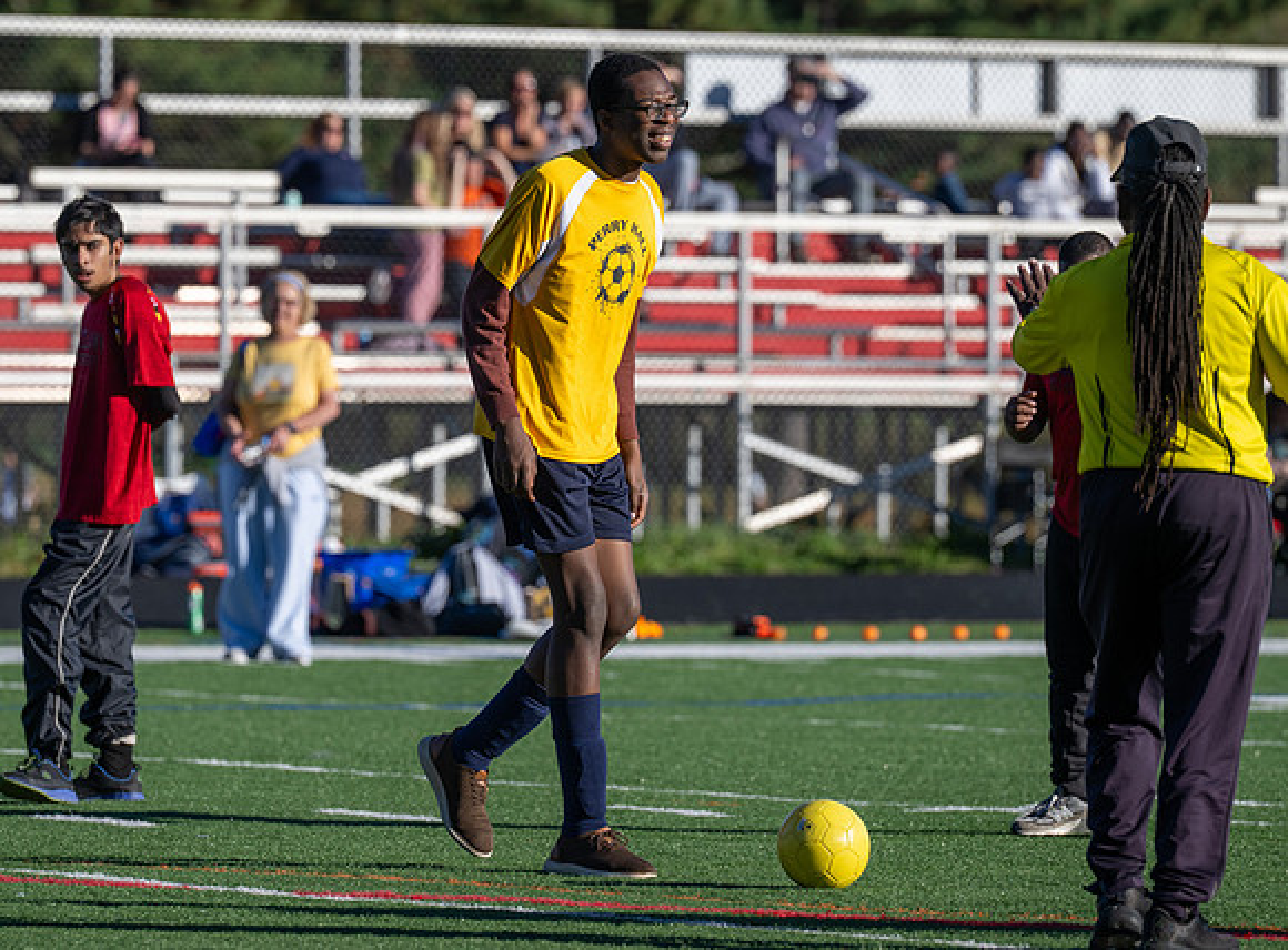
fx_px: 11418
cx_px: 504
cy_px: 380
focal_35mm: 309
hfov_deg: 6.5
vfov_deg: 4.8
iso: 64
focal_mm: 200
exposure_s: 1/1600
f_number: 4
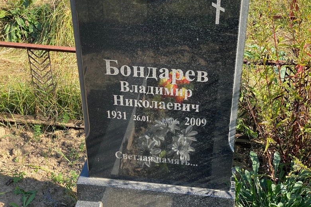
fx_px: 475
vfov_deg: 24.6
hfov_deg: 36.3
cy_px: 107
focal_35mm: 55
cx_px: 153
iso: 20
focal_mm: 6
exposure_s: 1/480
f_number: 2
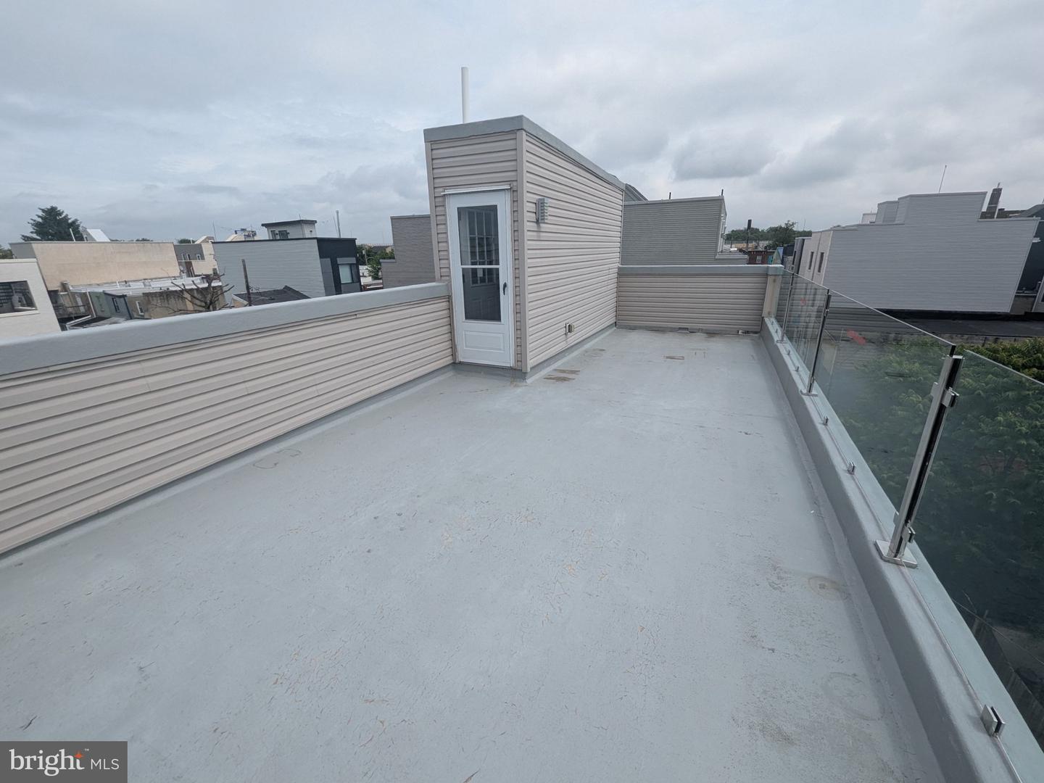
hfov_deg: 106.2
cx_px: 522
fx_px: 392
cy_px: 392
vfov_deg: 89.9
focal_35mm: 13
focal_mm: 1.95
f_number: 2.2
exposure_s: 1/2212
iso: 50
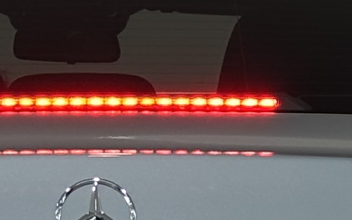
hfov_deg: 6.0
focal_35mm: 347
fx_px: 3329
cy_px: 138
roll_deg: +0.5
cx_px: 56
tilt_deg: +0.1
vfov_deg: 3.8
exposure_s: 1/100
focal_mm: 5.96
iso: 32
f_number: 1.6
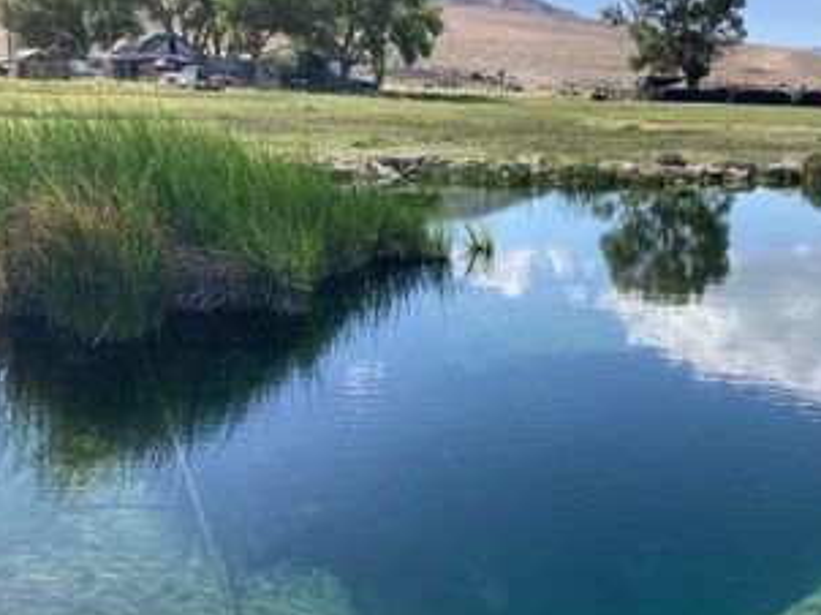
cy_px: 298
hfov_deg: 46.3
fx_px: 948
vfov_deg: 35.9
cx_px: 529
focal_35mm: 40
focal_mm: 3.99
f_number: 1.8
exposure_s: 1/1350
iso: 20
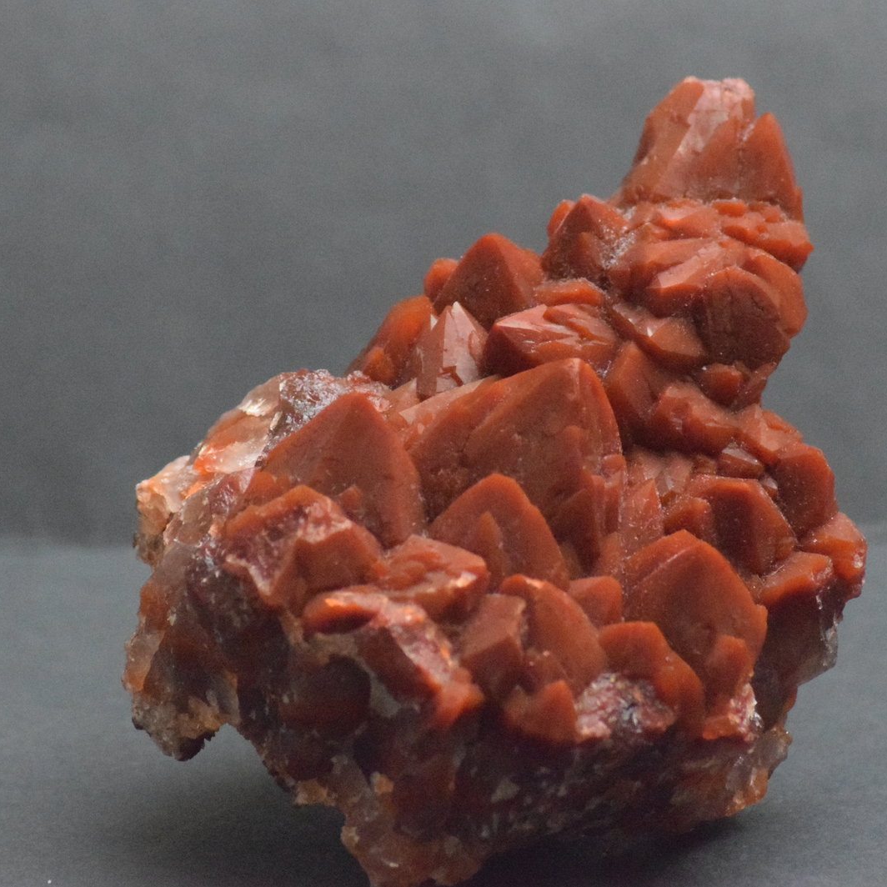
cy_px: 444
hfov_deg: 5.1
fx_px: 10002
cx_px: 570
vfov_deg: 5.1
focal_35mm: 345
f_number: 9
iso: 12800
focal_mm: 180
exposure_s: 1/200
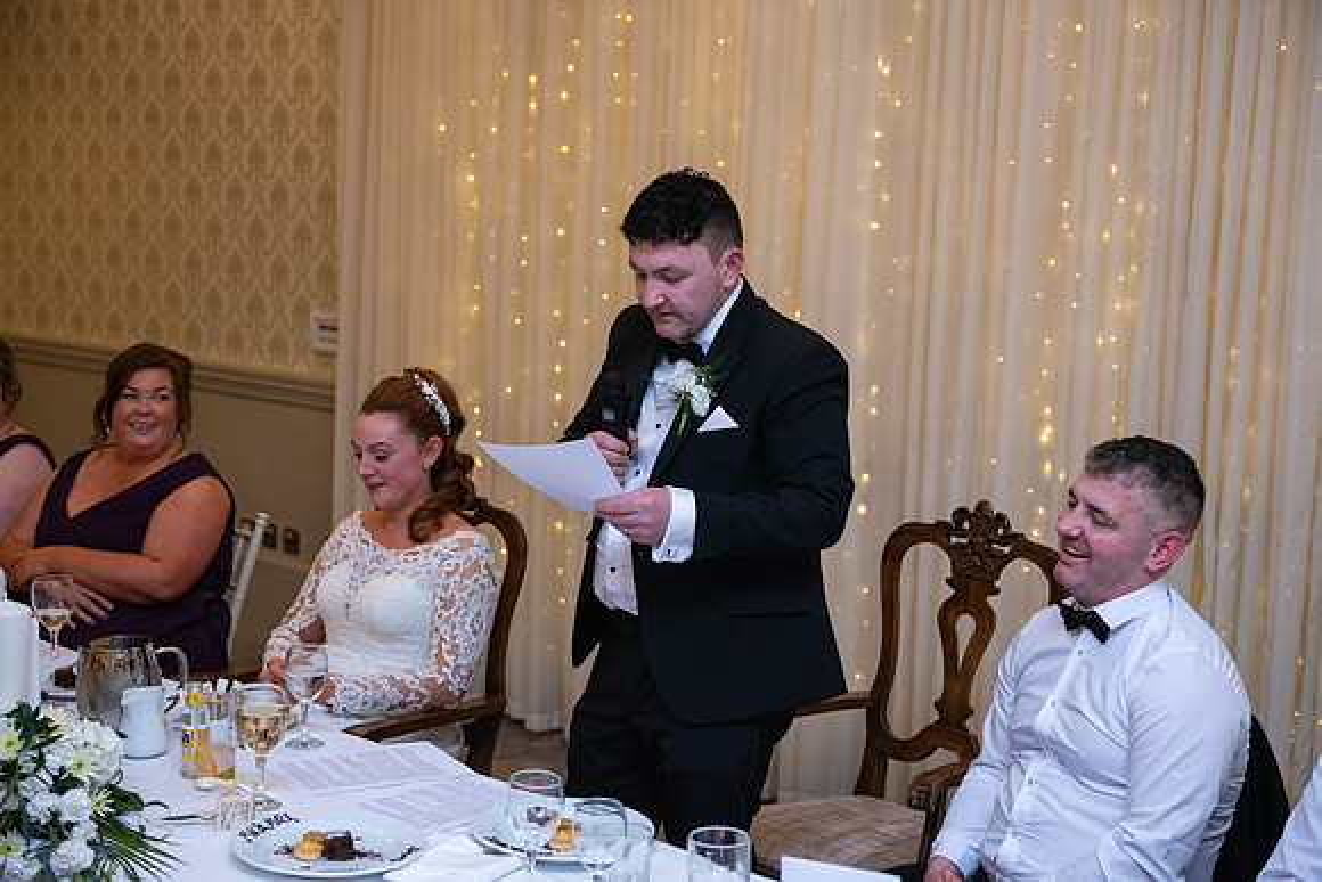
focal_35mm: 56
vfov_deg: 24.2
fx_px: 2057
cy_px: 441
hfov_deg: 35.6
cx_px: 661
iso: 1000
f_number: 3.5
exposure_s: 1/160
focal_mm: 56
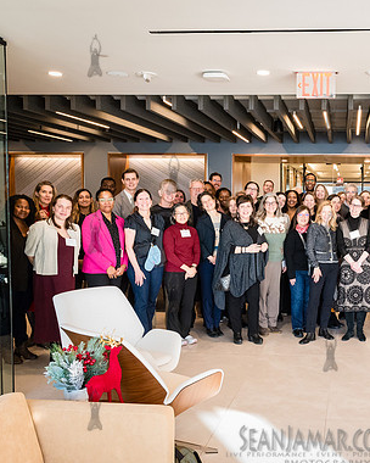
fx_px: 506
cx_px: 316
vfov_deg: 49.1
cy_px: 235
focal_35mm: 37
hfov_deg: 38.0
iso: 5000
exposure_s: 1/160
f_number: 6.3
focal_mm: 24
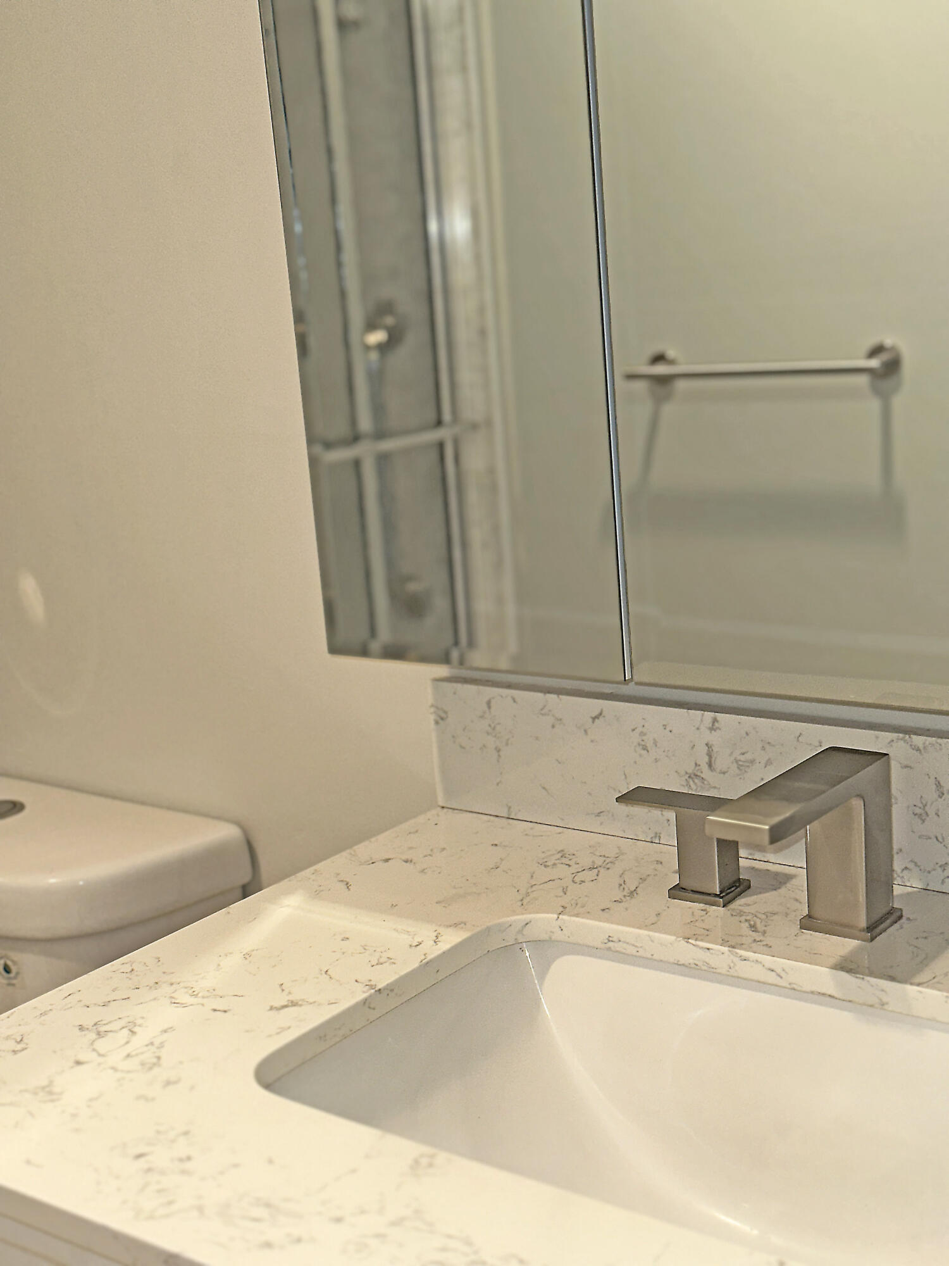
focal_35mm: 48
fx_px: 1755
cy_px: 633
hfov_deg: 30.3
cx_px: 474
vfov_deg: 39.7
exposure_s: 1/130
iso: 40
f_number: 1.78
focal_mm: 6.86
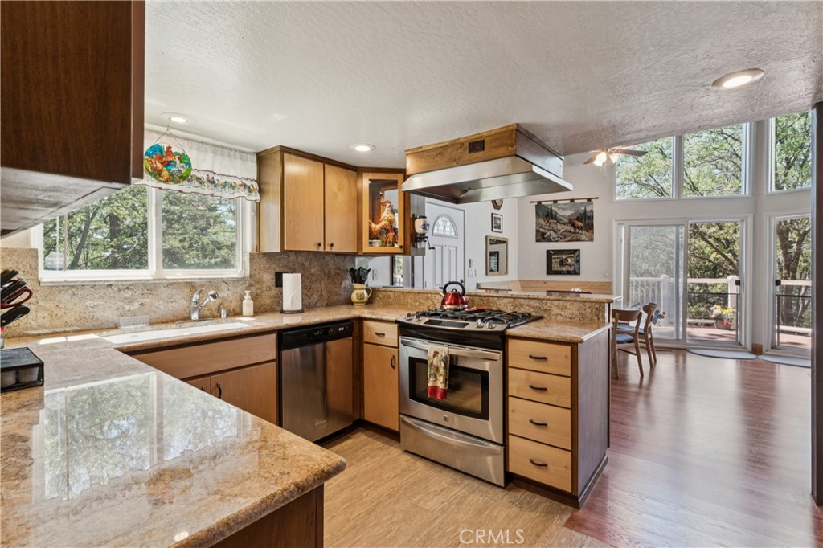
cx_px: 412
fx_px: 379
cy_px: 274
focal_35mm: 17
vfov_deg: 71.7
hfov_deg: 94.7
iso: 100
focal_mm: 16.6
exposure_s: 1/2
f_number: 13
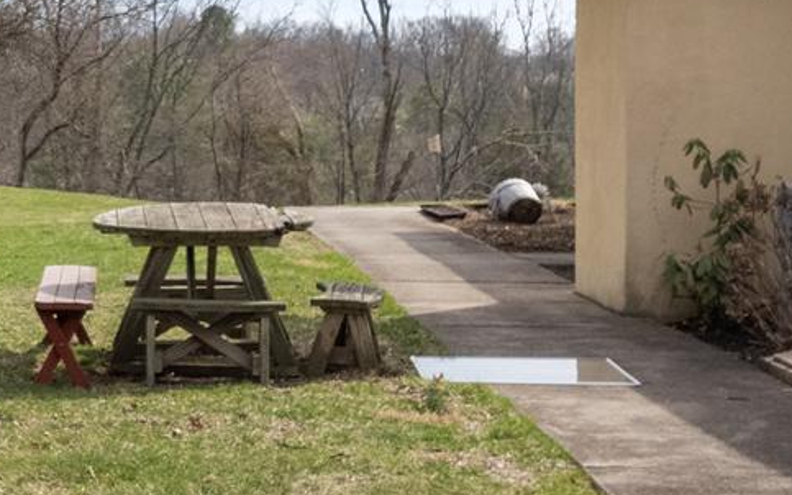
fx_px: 2051
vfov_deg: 13.6
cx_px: -443
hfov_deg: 18.9
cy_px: 19
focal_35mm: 95
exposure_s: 1/400
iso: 120
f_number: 2.8
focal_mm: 8.38
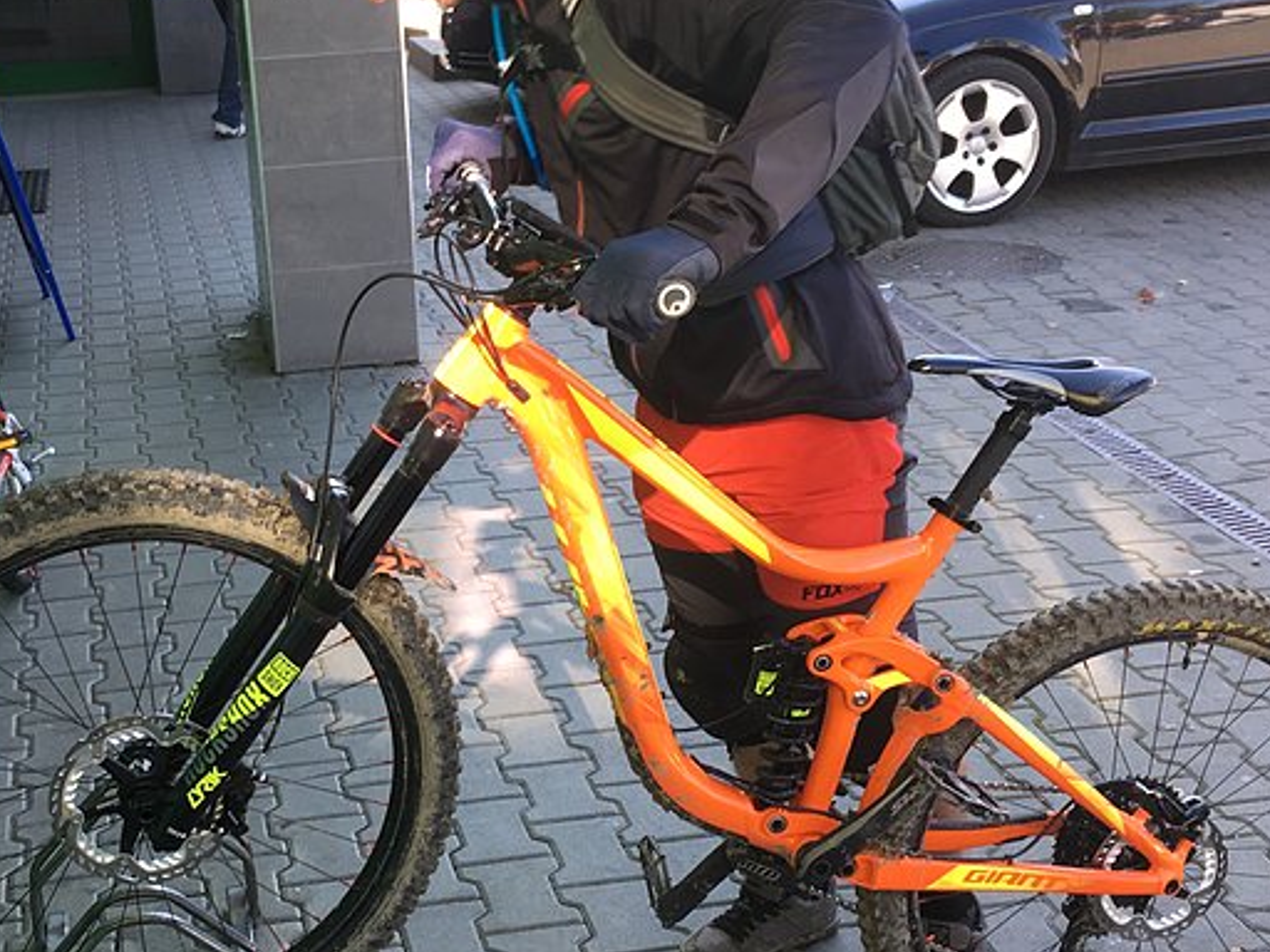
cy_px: 581
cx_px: 454
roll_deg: +1.5
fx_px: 1871
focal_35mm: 51
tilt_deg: -24.6
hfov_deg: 37.2
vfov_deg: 28.5
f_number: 2.2
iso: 25
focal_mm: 4.15
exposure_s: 1/100
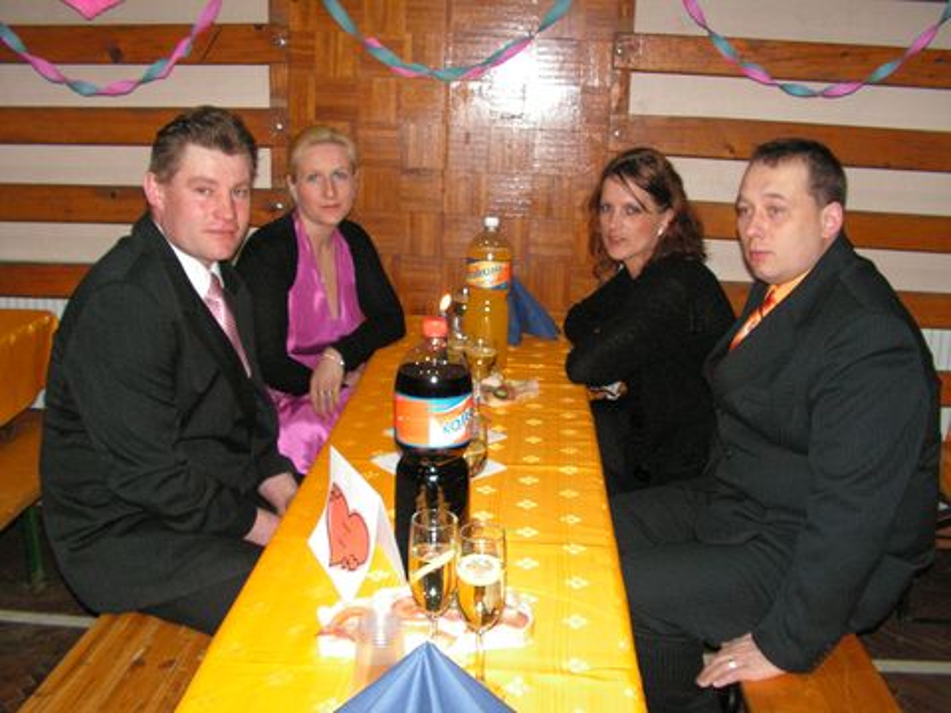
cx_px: 476
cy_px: 356
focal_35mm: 36
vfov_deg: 39.7
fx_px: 989
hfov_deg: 51.4
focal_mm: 6
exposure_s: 1/40
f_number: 3.2
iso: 160
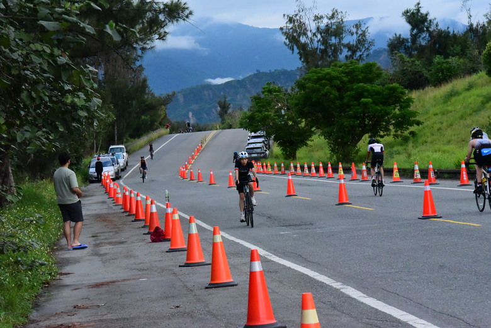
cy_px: 164
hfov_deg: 15.8
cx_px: 246
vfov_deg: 10.6
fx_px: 1774
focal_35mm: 130
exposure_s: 1/3200
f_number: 14
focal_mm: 130
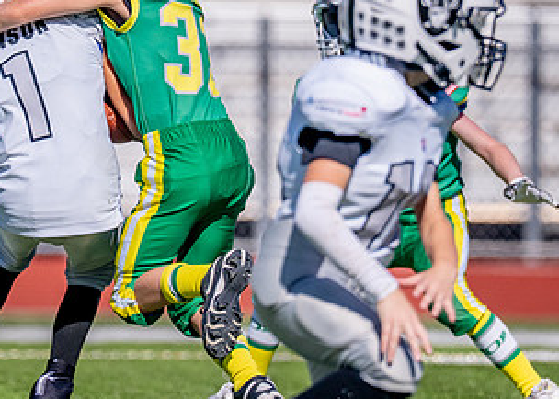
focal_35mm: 698
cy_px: 105
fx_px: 11079
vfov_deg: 2.1
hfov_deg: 2.9
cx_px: 91
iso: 250
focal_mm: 200
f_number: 2.8
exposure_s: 1/8000
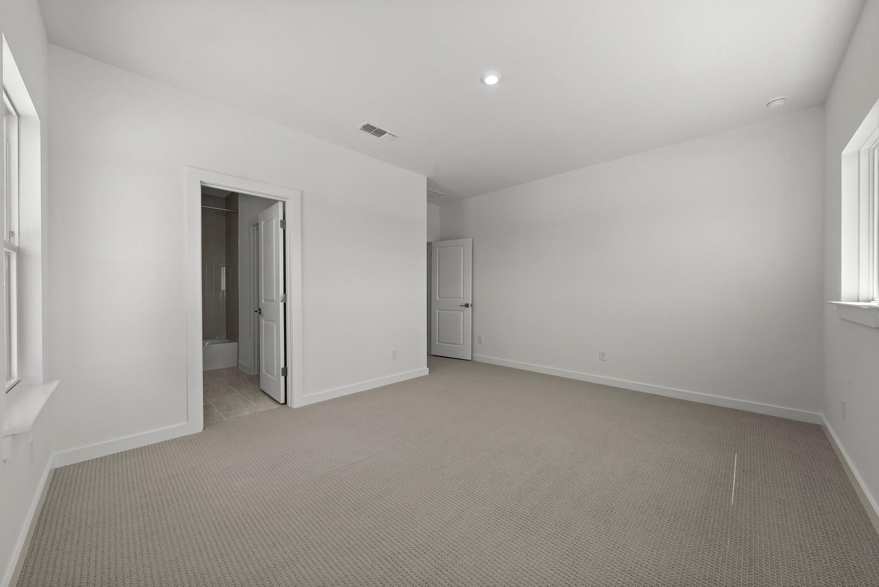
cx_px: 440
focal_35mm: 13
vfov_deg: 85.5
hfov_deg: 108.3
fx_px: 318
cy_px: 294
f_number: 11
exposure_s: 1/30
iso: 320
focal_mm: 13
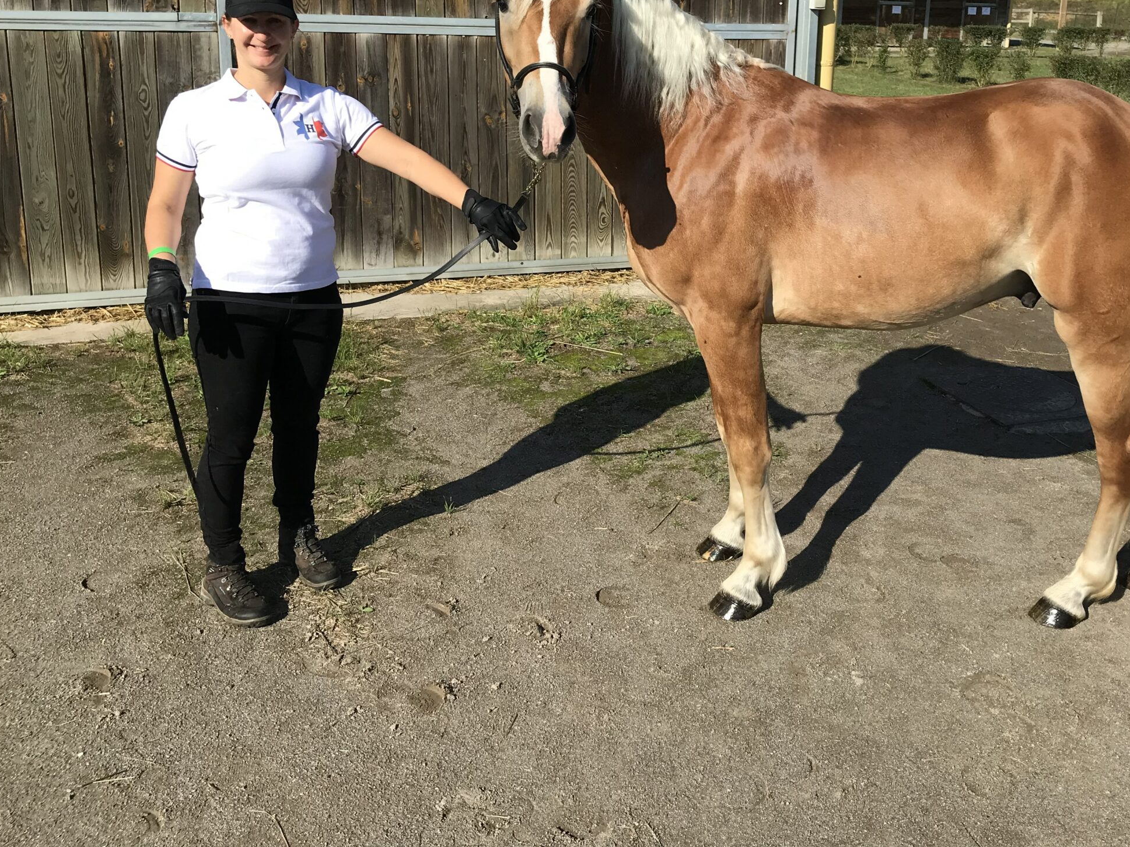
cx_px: 685
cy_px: 288
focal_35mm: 37
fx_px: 1208
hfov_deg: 49.8
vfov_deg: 38.3
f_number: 1.8
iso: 20
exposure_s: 1/2283
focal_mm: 3.99
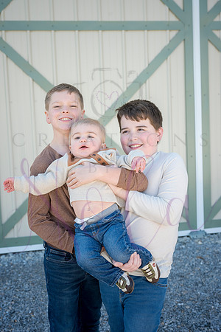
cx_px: 110
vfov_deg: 38.9
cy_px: 166
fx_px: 470
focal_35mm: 51
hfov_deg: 26.5
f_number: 5
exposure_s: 1/640
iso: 400
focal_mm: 51
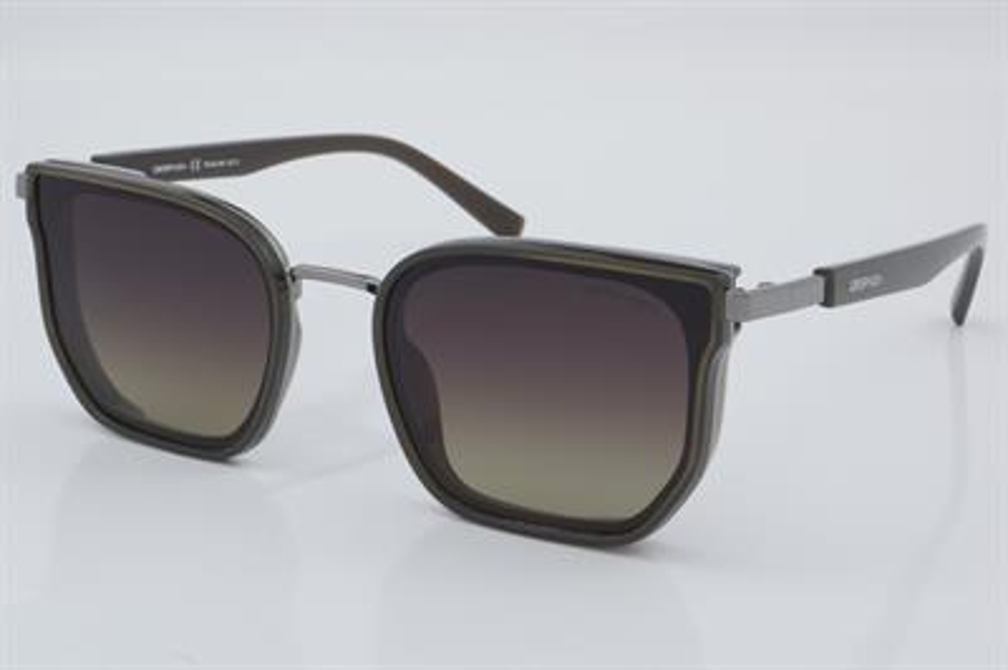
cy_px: 335
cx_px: 504
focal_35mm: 75
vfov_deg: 18.2
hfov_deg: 27.0
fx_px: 2098
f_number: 32
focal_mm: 50
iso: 100
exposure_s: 1/4
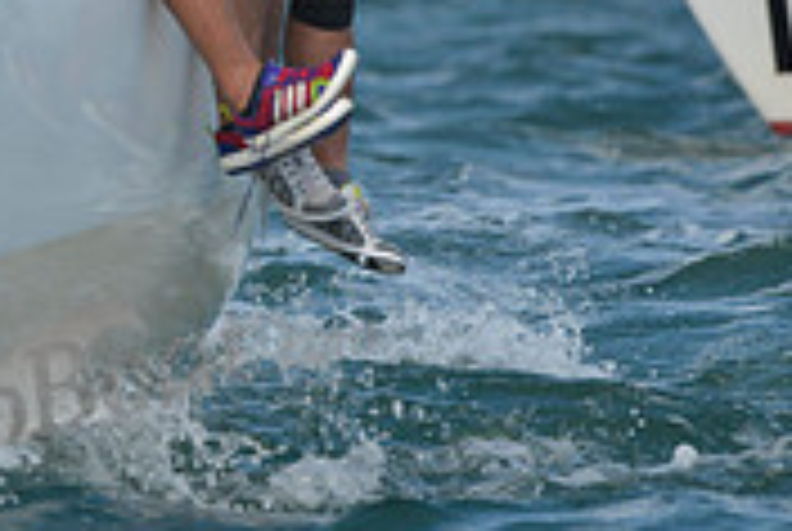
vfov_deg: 1.0
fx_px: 29000
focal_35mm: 1316
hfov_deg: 1.6
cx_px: -486
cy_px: -232
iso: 200
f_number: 6.3
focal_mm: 400
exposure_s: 1/1000
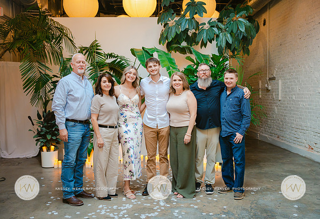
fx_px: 341
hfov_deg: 50.2
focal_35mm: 38
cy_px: 110
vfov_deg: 35.6
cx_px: 164
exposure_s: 1/250
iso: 1250
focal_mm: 37.4
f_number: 2.8
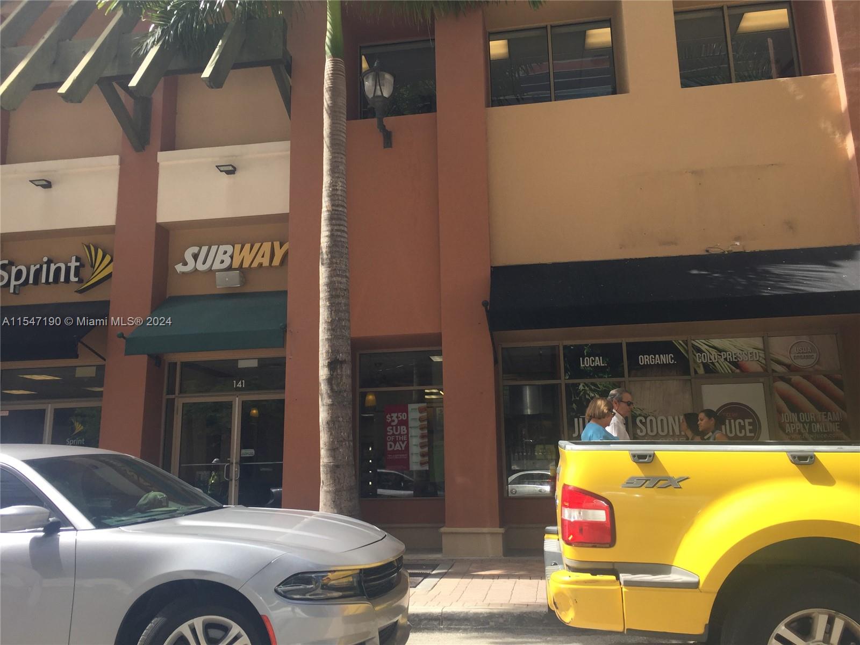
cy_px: 322
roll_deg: +0.3
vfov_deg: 48.2
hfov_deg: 61.7
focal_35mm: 29
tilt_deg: +12.4
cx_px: 430
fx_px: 720
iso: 32
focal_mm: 4.15
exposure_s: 1/719
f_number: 2.2
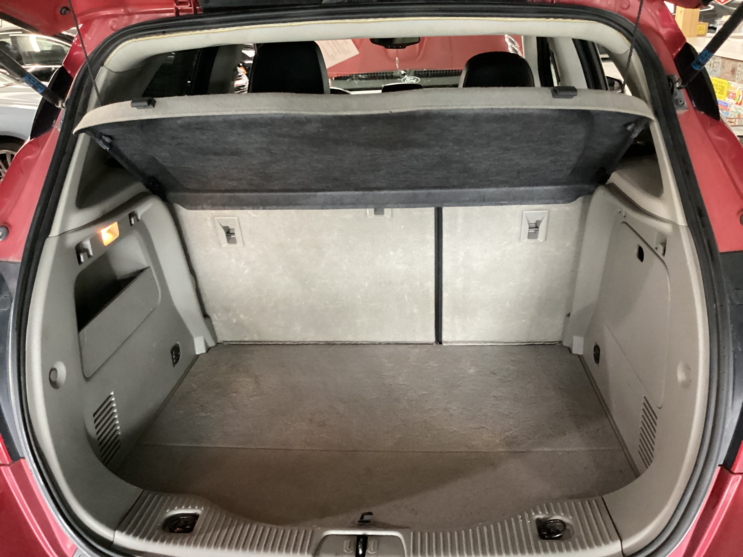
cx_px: 372
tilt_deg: -23.0
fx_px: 665
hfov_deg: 58.4
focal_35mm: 31
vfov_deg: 45.4
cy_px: 278
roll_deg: +2.0
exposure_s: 1/25
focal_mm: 3.3
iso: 640
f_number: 2.4
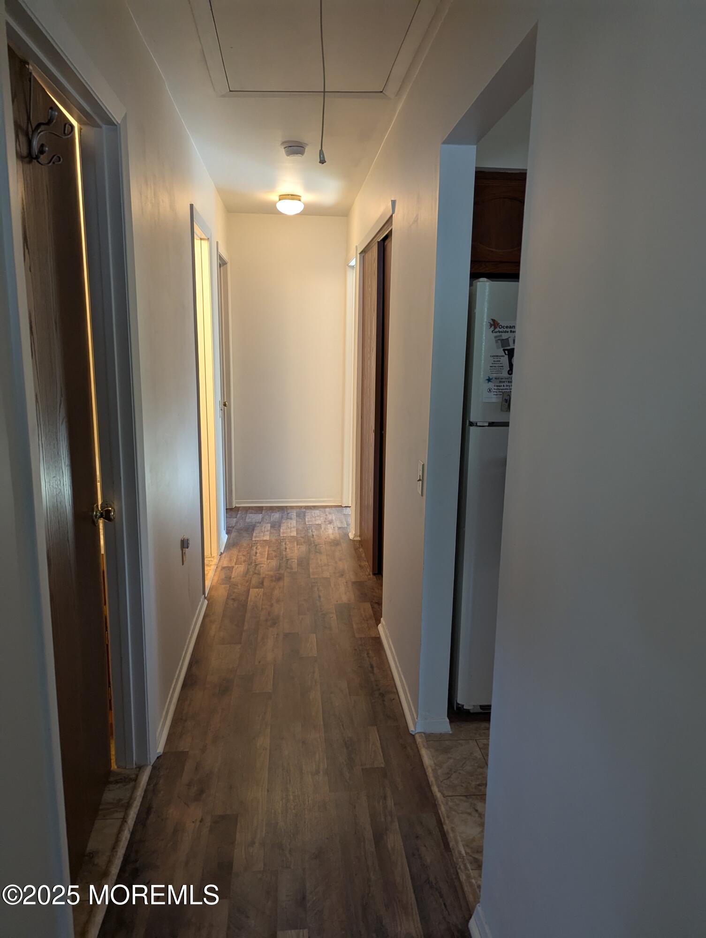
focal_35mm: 24
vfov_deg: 71.5
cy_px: 469
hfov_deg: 56.9
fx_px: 651
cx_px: 353
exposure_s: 1/120
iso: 759
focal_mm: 6.81
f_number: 1.85
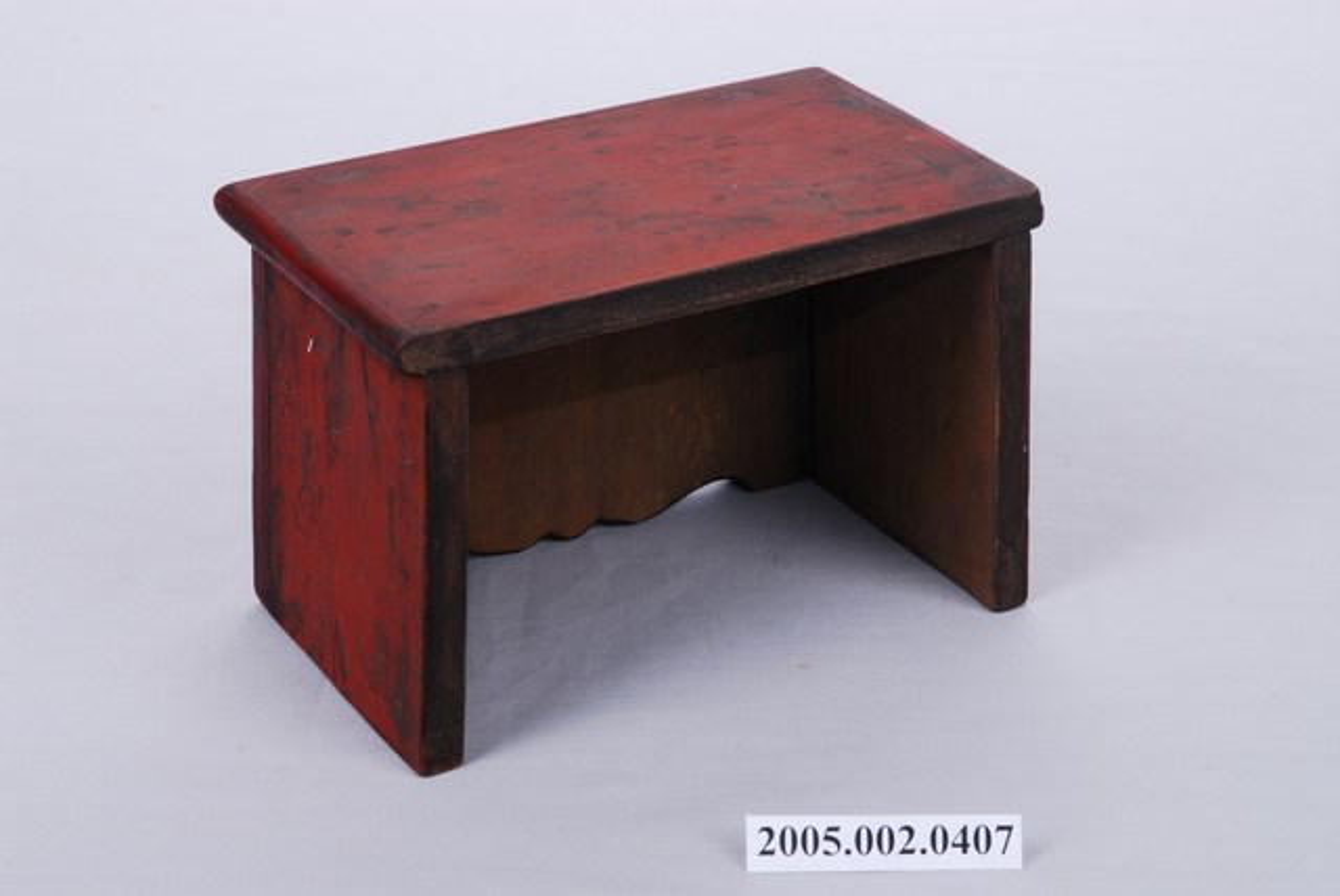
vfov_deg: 14.1
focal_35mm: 98
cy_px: 448
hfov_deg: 20.9
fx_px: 3632
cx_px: 670
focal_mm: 65
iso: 100
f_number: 20
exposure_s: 1/80
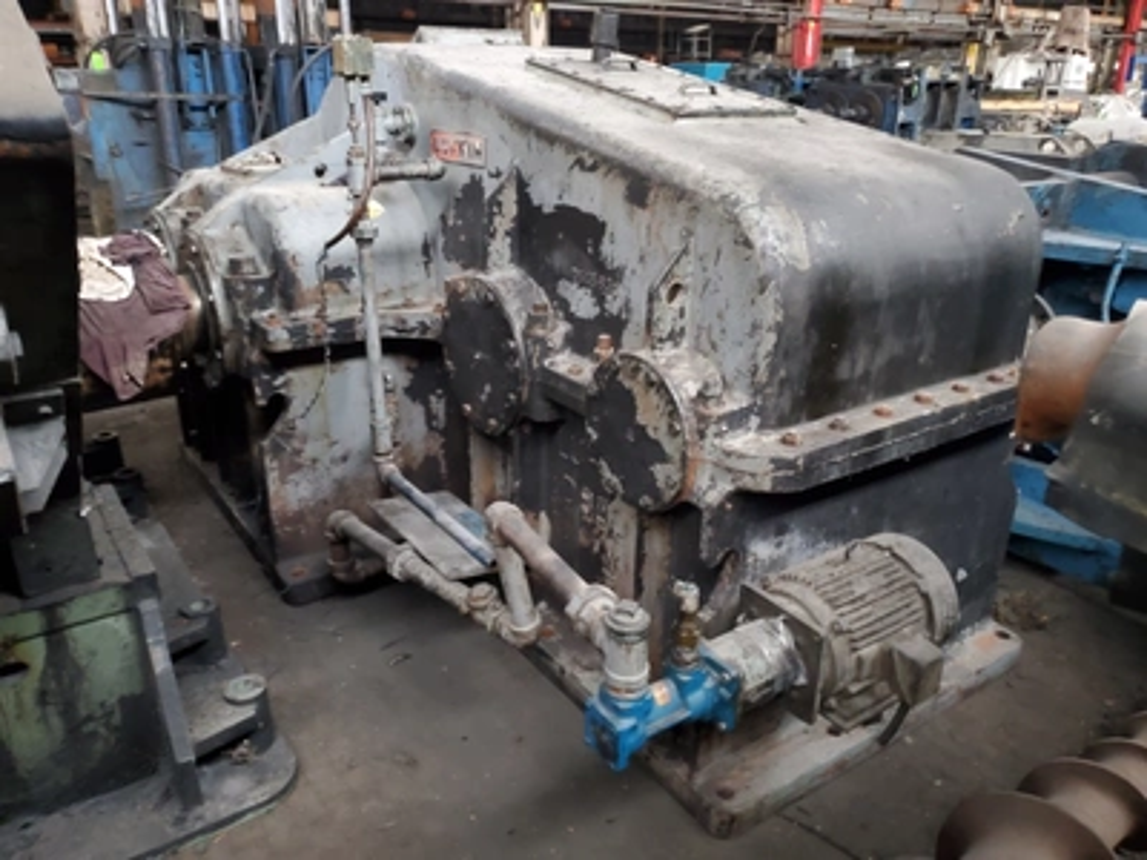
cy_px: 430
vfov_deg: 53.1
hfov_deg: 67.3
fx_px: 862
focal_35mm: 26
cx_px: 574
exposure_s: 1/10
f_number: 1.5
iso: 800
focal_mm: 4.3
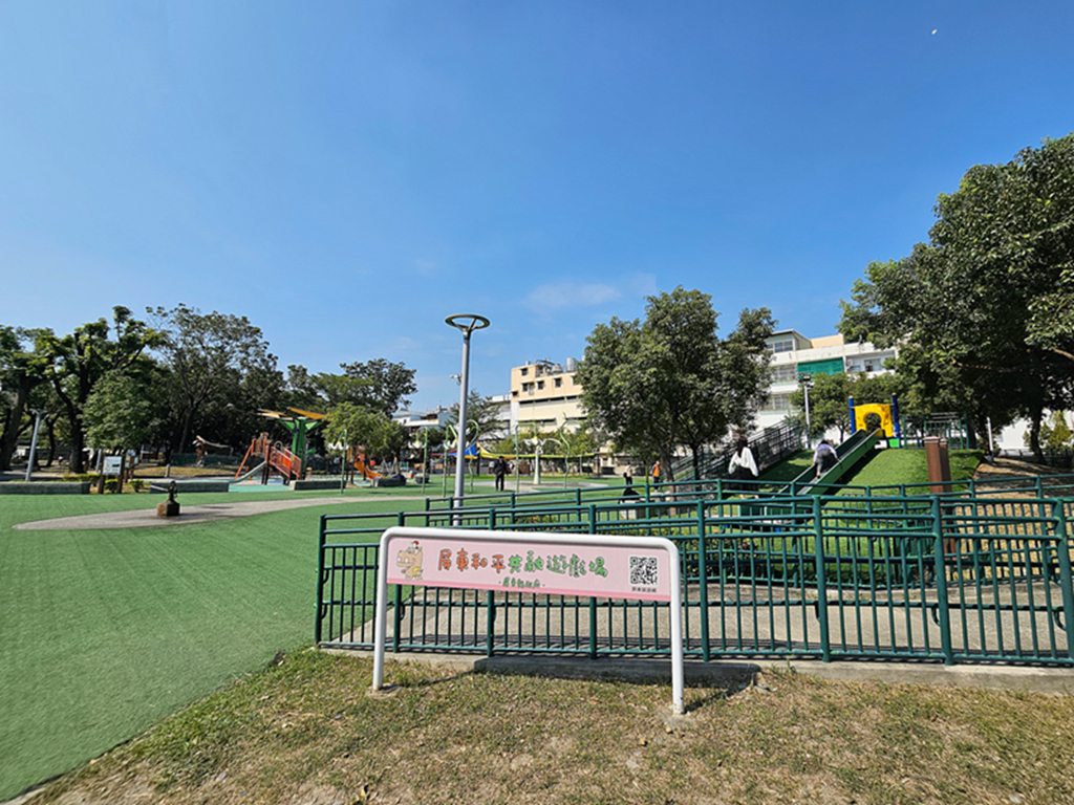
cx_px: 537
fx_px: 403
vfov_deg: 89.9
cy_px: 402
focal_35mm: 13
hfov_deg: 106.2
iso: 50
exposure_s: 1/2985
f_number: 2.2
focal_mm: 2.2
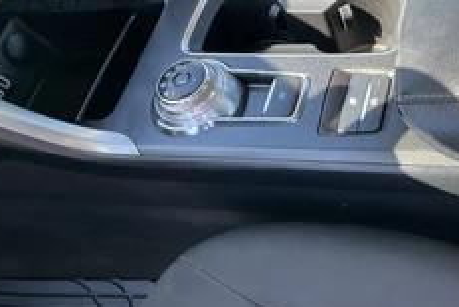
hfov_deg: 36.9
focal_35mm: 52
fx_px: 663
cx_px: 366
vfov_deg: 25.8
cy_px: 91
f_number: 1.8
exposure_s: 1/122
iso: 64
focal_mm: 3
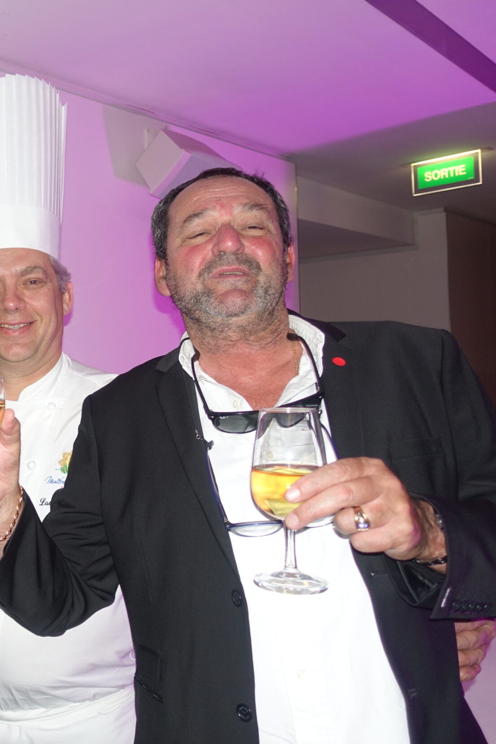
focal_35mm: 37
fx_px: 765
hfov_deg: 31.5
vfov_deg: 51.9
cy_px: 372
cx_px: -60
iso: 200
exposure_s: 1/30
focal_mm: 8.98
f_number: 2
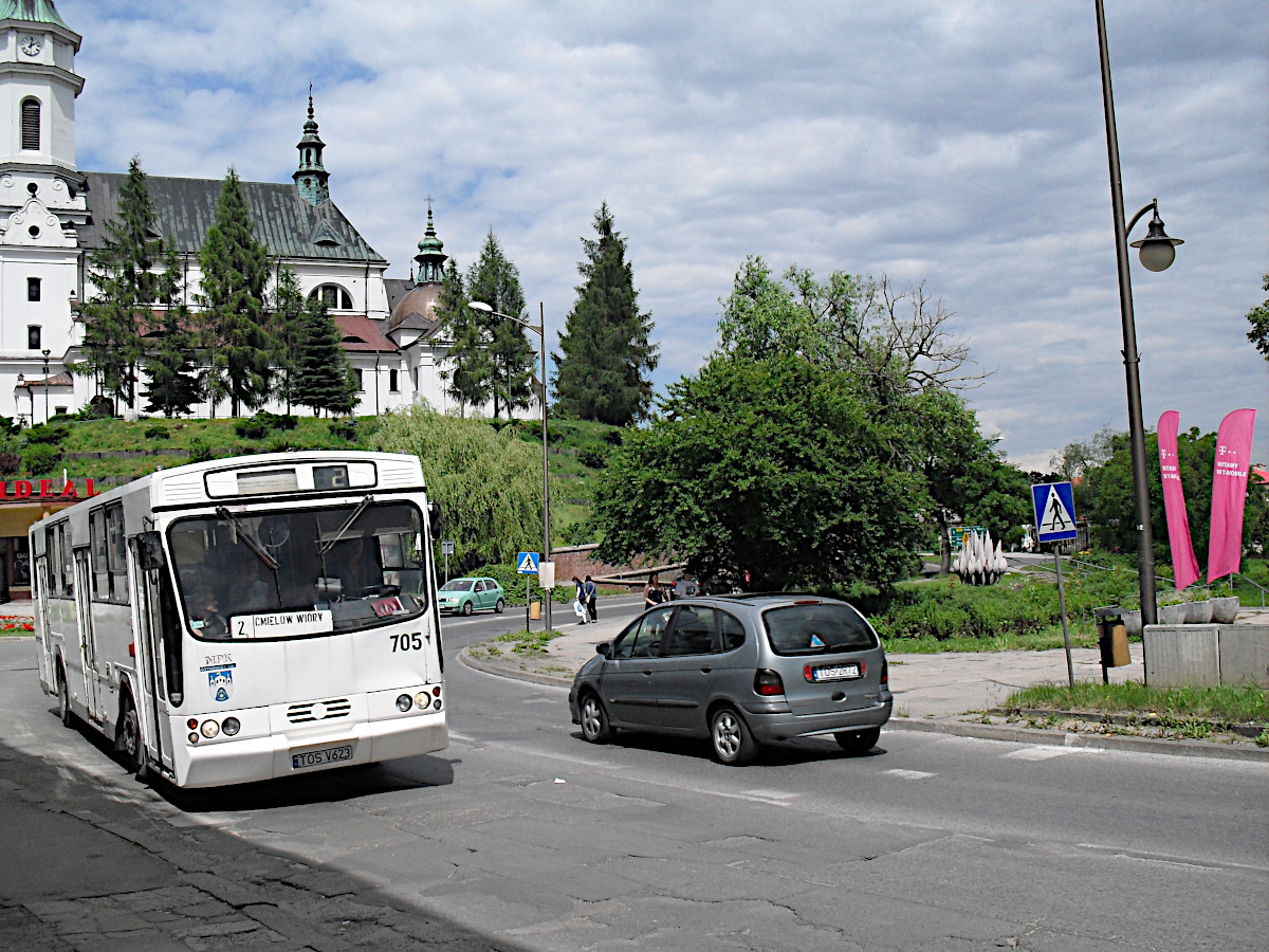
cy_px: 476
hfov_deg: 49.0
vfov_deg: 37.7
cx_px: 634
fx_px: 1393
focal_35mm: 38
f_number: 8.3
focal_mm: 6.3
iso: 80
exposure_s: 1/350
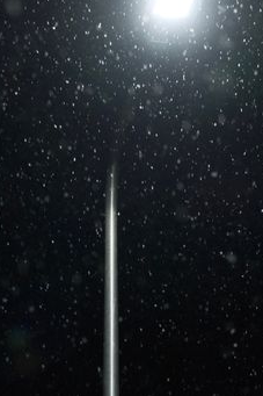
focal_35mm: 180
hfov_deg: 7.6
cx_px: 98
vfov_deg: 11.4
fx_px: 1974
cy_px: 180
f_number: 4
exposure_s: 1/125
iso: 3200
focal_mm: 80
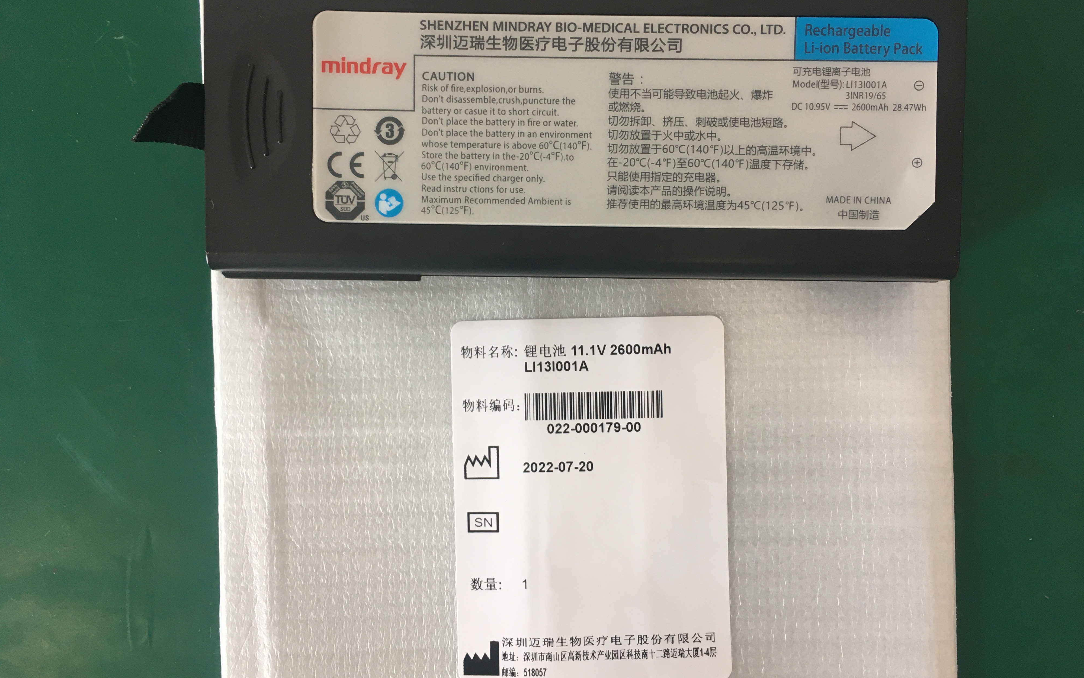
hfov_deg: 61.2
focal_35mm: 31
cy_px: 322
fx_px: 916
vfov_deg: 40.6
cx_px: 544
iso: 80
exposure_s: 1/33
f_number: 2.2
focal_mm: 4.15
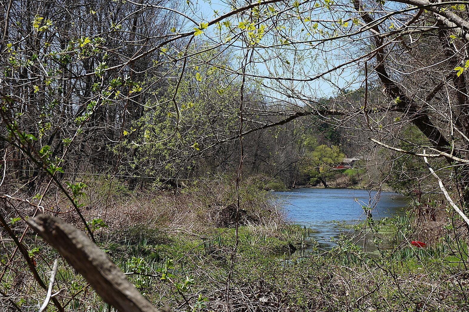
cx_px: 236
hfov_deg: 21.3
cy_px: 163
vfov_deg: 14.2
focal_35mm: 96
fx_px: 1249
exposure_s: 1/100
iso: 100
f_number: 11
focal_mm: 50
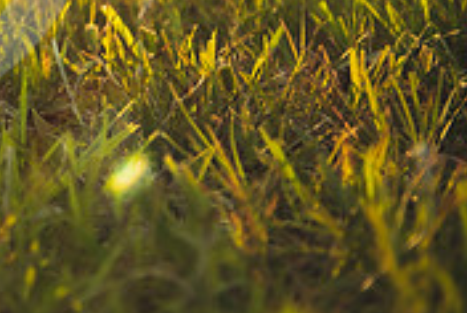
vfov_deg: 8.5
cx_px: -228
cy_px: -192
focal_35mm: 158
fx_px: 2053
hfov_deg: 12.4
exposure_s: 1/200
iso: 100
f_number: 2.8
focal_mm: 48
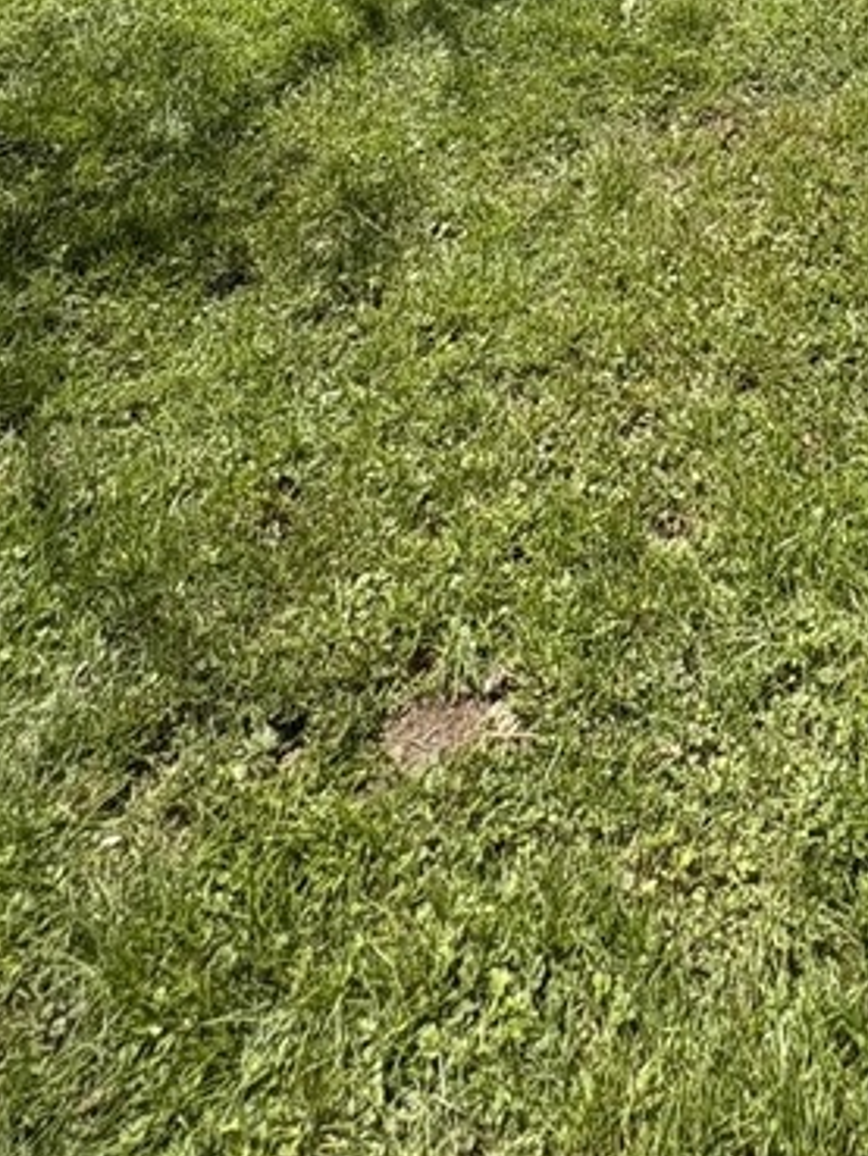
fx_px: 1370
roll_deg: -1.6
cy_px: -482
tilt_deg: -5.9
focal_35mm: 41
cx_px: 896
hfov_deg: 32.0
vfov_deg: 30.7
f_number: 2.2
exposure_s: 1/1236
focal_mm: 2.22
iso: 64
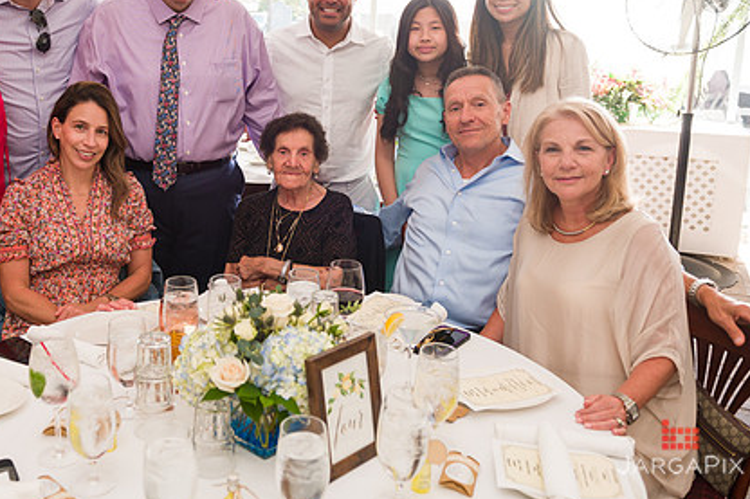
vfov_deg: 33.9
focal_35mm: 39
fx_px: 812
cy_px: 166
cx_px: 267
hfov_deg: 48.9
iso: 200
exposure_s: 1/250
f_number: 4.5
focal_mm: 28
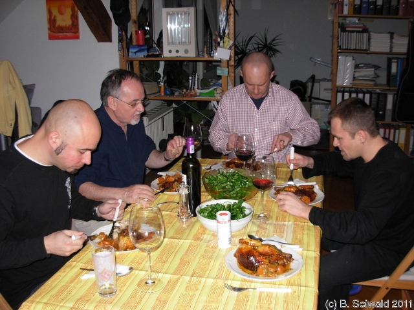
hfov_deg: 49.0
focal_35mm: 38
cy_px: 155
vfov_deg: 37.7
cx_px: 207
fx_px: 454
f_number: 2.9
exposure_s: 1/58.6
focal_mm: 6.3
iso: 145
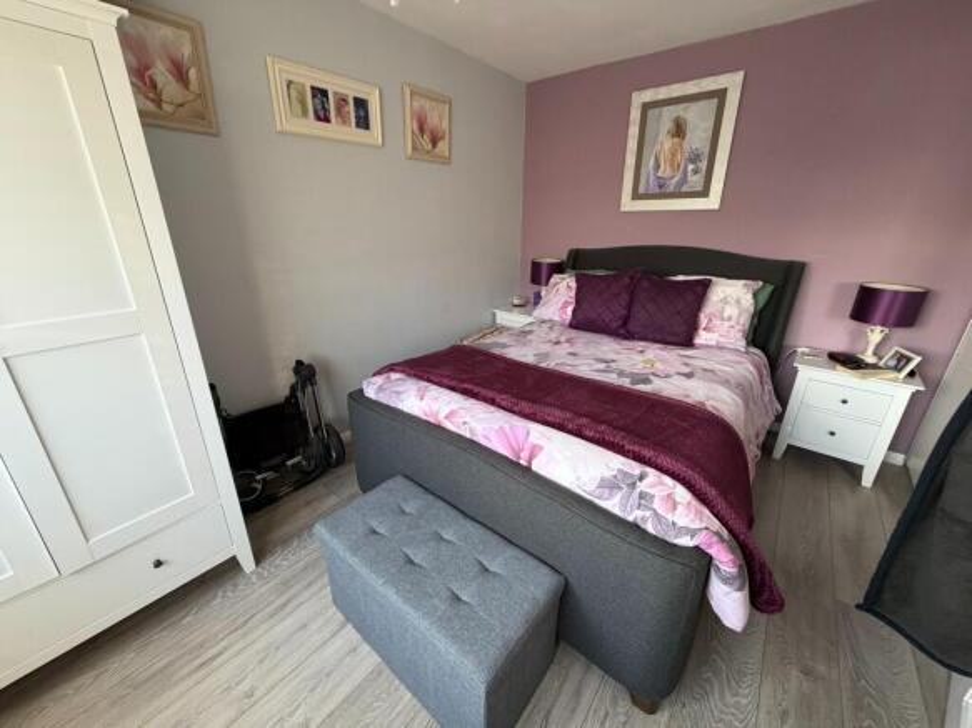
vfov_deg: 85.7
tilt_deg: -19.2
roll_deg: +1.0
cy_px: 364
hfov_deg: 102.1
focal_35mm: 14
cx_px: 486
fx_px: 393
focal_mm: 2.22
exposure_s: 1/96
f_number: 2.2
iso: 320
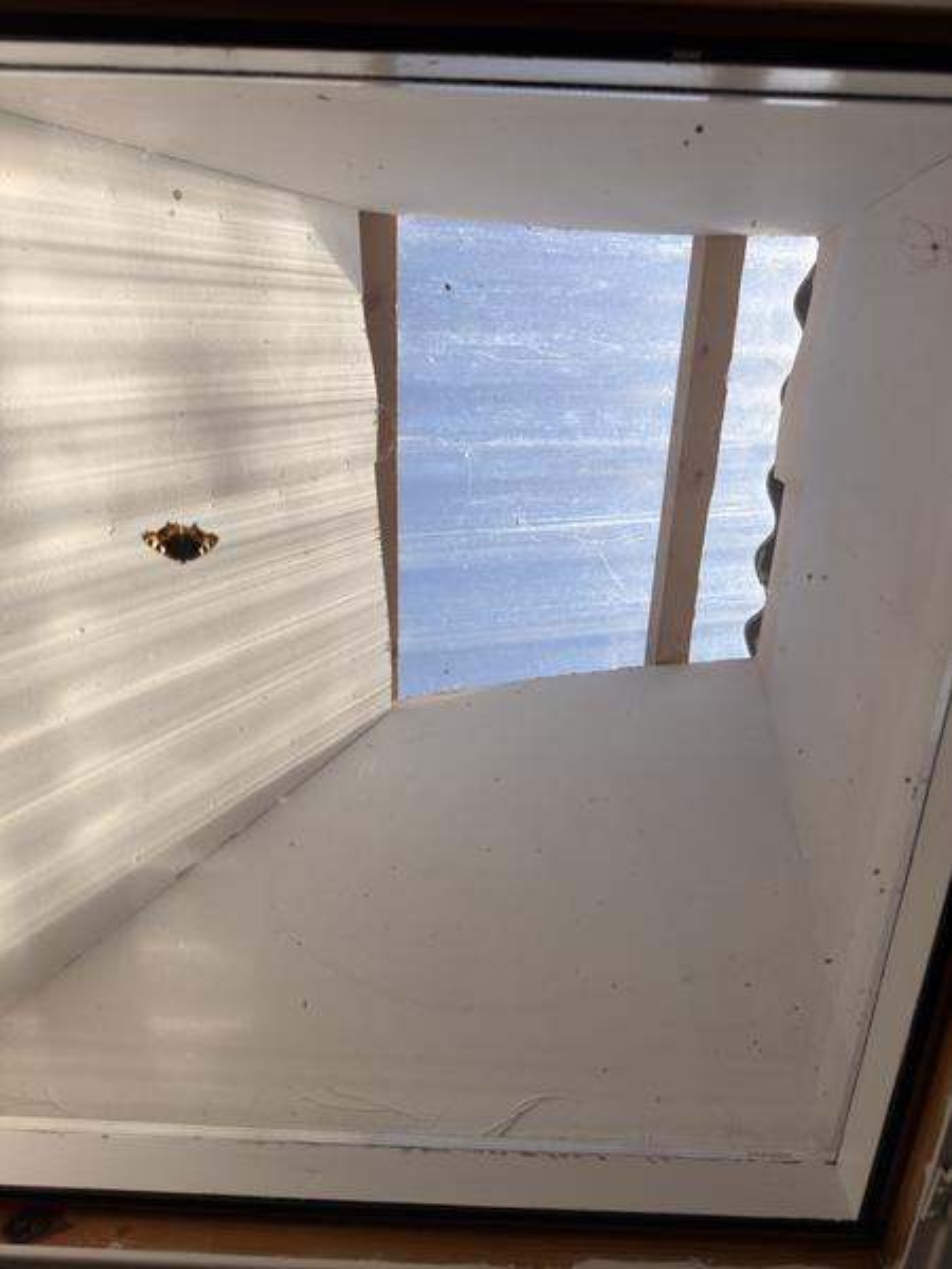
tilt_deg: +69.2
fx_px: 880
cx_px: 476
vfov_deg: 71.6
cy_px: 634
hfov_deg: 56.8
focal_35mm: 24
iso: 64
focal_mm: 6.76
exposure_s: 1/2717
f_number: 1.78
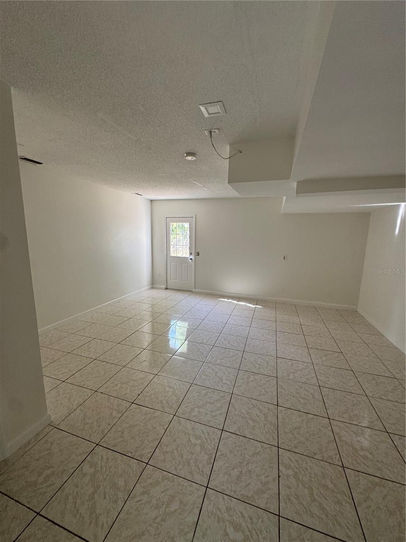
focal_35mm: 14
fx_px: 219
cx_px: 203
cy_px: 271
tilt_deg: -9.2
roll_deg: -0.9
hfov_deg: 85.7
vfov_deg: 102.1
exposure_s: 1/99
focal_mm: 2.22
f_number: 2.2
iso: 160
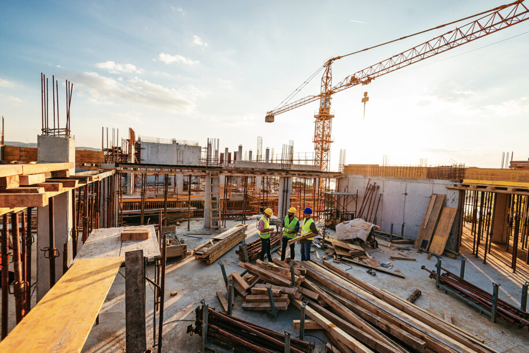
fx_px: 235
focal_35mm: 16
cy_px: 176
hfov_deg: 96.7
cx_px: 264
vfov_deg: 73.8
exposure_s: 1/1250
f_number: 4
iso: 320
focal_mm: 16
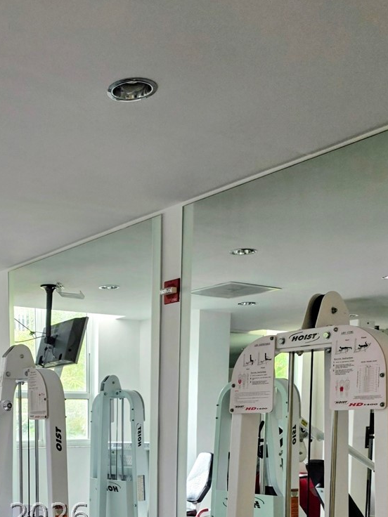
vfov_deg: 34.7
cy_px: 515
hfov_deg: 28.1
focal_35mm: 50
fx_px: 747
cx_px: 47
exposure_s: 1/120
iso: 16
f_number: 1.7
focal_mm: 6.3
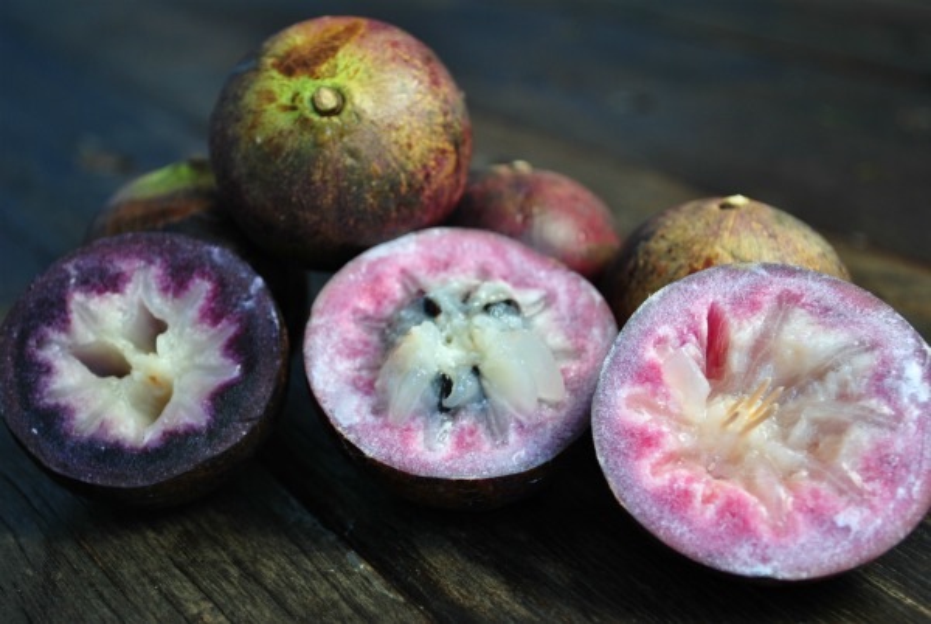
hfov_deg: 31.8
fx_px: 1632
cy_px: 312
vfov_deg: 21.6
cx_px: 466
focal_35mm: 63
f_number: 5.6
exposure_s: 1/5
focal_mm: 42
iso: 100
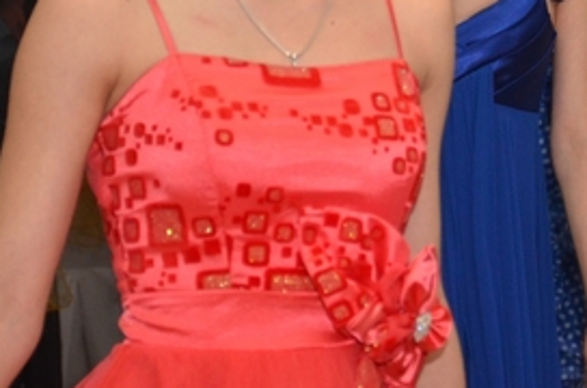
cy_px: -17
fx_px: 3660
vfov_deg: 6.1
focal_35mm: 225
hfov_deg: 9.2
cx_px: 407
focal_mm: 52
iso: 1000
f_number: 5
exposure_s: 1/100
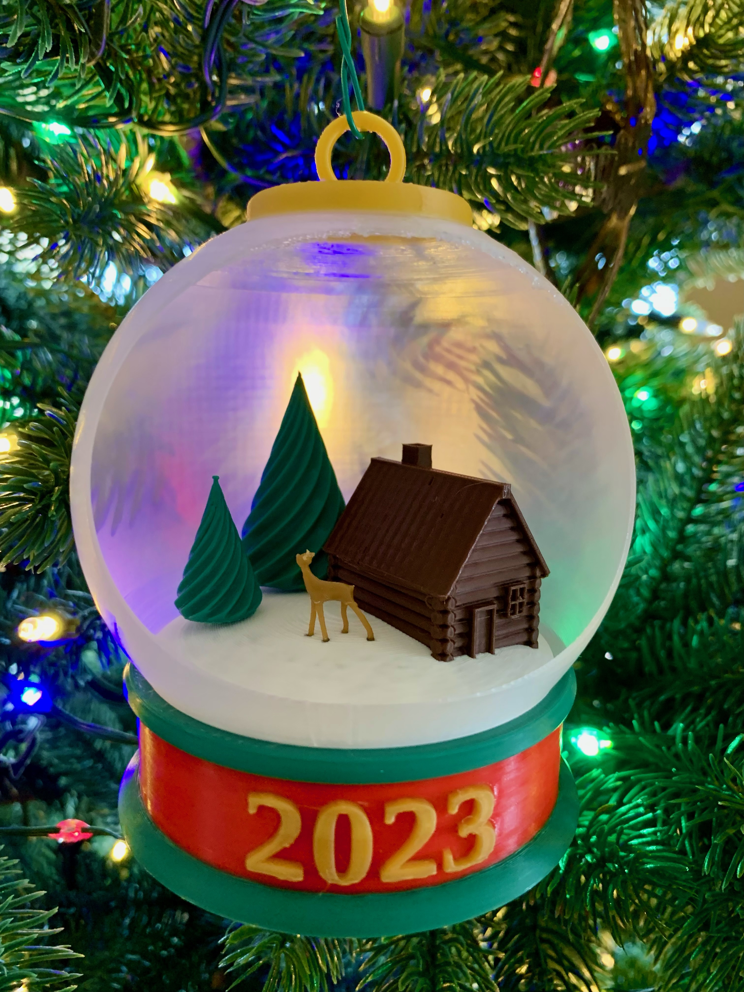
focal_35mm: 26
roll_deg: -2.2
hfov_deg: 53.1
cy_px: 496
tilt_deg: -8.0
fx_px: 745
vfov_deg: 67.3
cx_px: 372
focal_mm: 4.25
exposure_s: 1/58
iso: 250
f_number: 1.8
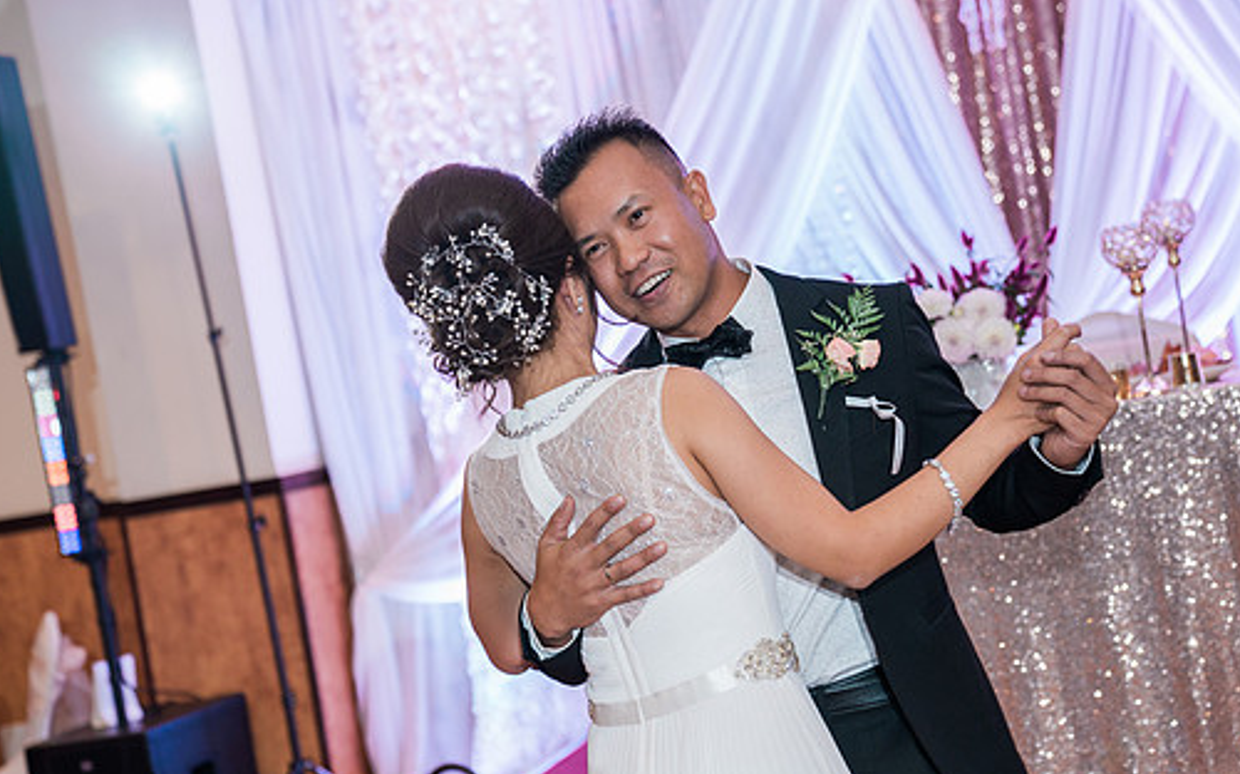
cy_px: 418
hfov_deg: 35.1
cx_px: 642
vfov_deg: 22.3
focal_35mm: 58
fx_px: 1959
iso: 800
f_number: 2.8
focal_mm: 49
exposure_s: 1/160
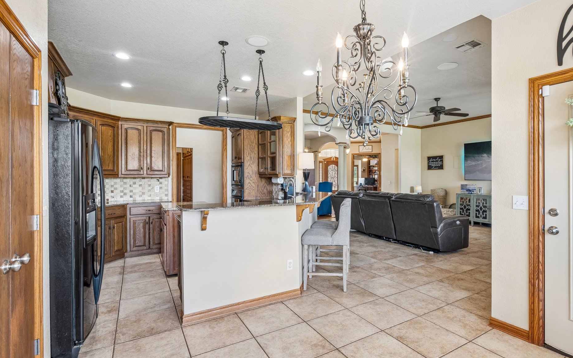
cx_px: 314
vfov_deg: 65.0
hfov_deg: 90.8
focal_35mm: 18
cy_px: 179
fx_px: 281
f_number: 8
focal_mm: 16
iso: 200
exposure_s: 1/13
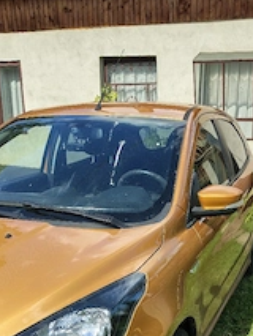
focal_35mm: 45
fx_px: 438
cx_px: 171
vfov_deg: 39.7
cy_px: 286
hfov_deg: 31.9
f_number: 1.8
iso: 101
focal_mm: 5.56
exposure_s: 1/909
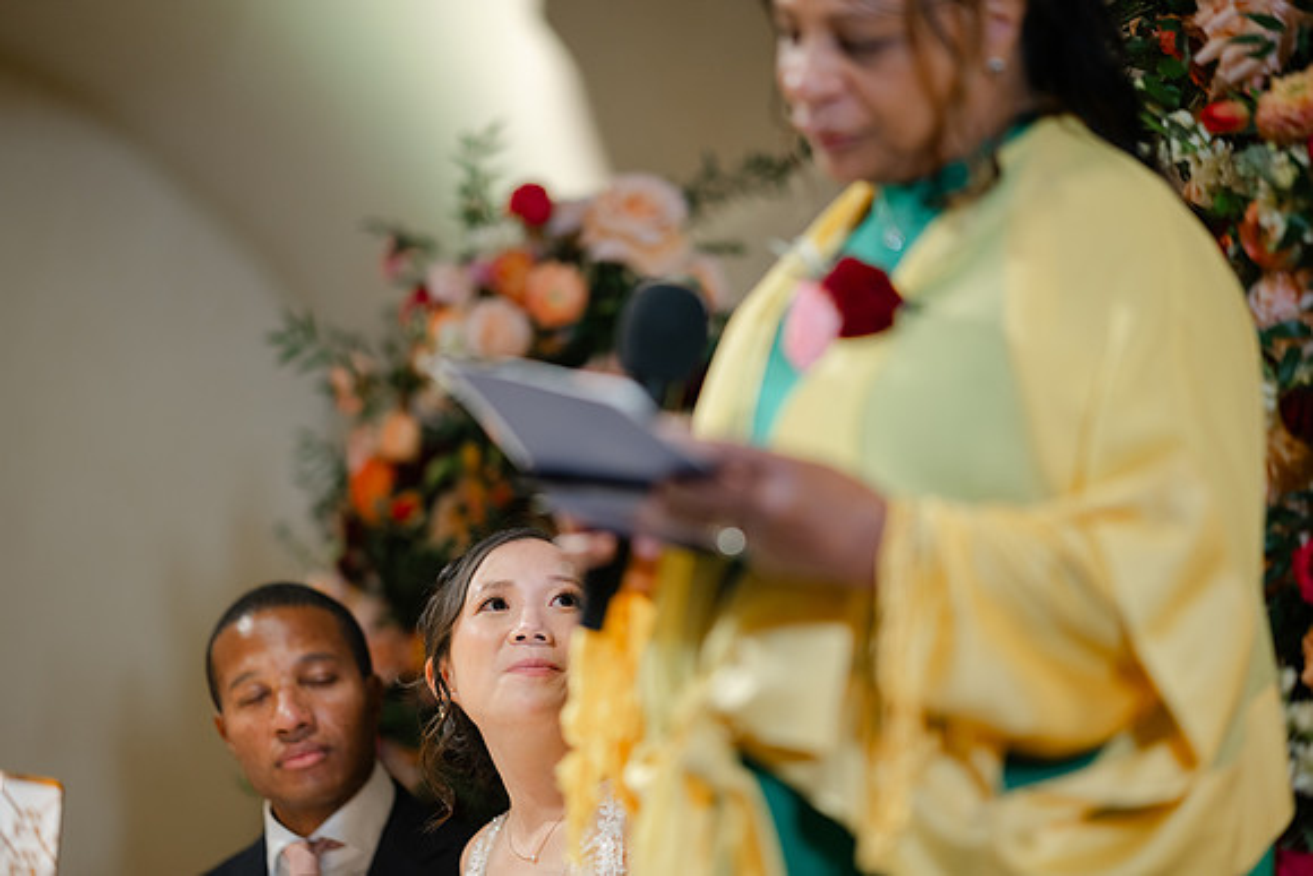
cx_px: 656
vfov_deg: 13.0
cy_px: 438
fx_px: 3830
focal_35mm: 105
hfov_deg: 19.5
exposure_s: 1/125
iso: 320
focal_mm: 105
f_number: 1.4
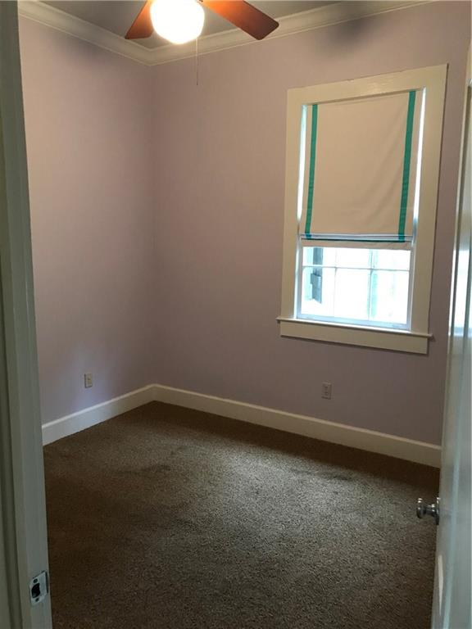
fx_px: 509
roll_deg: -0.8
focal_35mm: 28
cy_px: 314
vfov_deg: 63.4
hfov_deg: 49.7
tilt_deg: -9.1
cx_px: 236
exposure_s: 1/15
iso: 100
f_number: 1.8
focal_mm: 3.99
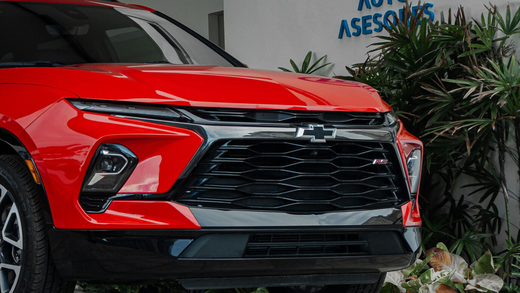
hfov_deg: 15.6
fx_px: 1889
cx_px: 127
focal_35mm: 137
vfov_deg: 8.8
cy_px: 77
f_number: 7.1
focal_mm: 70
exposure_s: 1/125
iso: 250
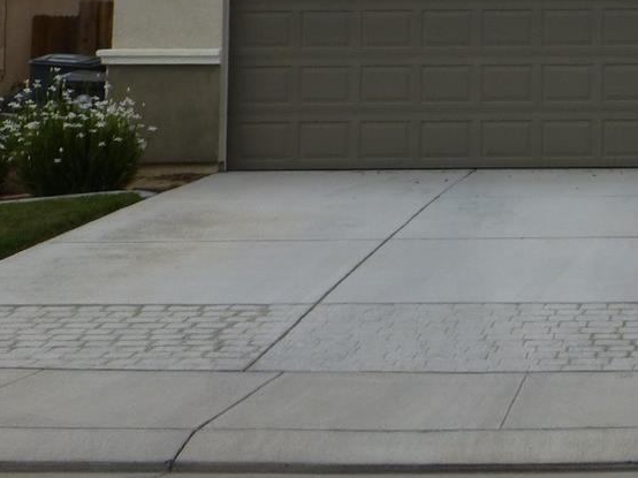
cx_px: 751
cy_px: -154
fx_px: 1695
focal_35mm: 92
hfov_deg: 20.1
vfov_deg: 15.3
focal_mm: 6.1
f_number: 3.7
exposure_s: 1/1300
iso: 100
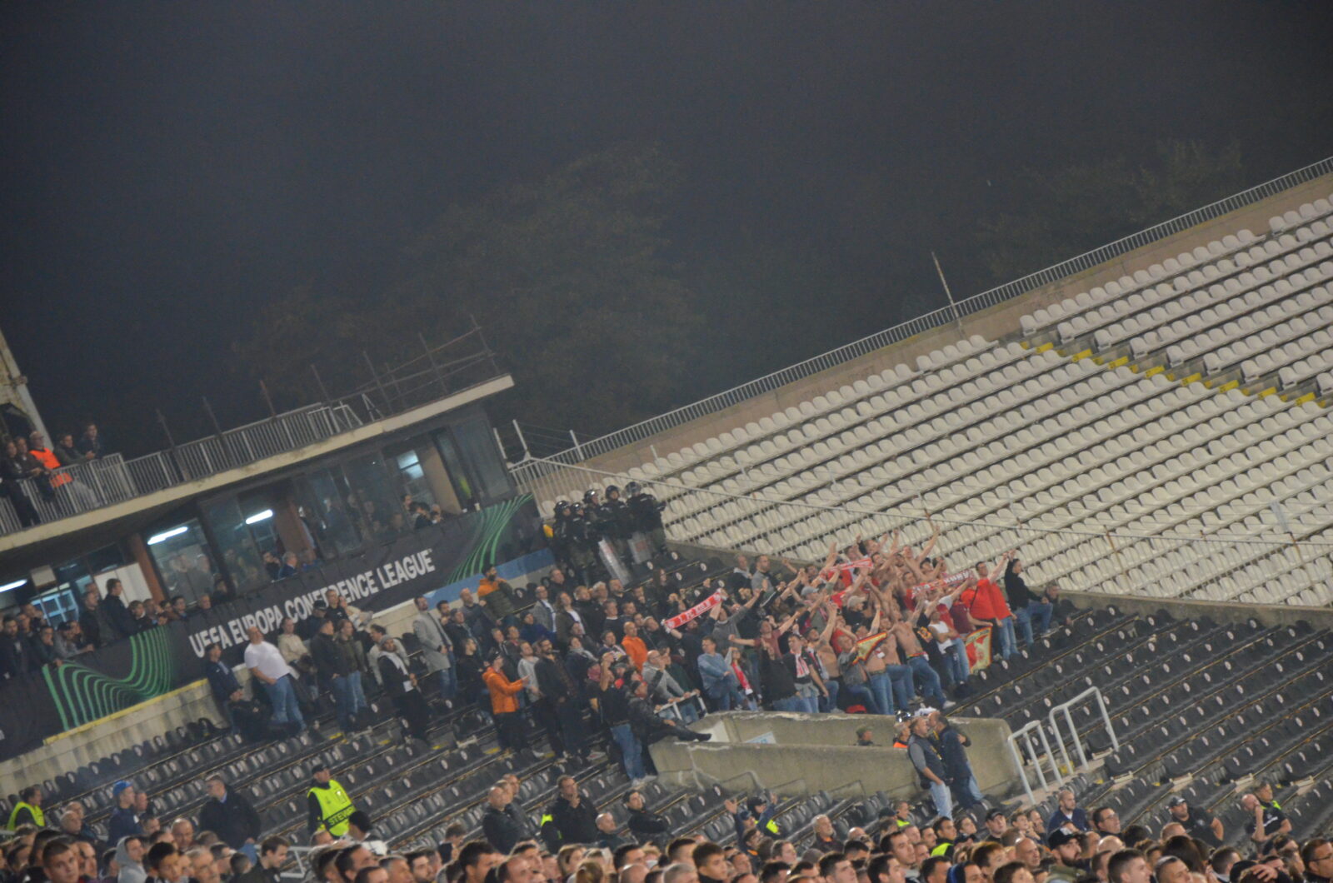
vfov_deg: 8.7
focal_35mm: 158
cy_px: 442
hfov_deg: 13.1
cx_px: 666
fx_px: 5820
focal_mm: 105
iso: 3200
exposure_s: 1/125
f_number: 5.6
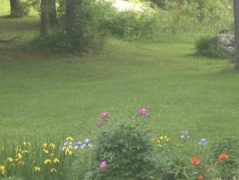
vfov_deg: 7.9
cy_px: 101
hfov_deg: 10.5
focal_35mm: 188
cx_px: 132
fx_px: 1300
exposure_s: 1/100
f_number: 5
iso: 200
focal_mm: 14.49
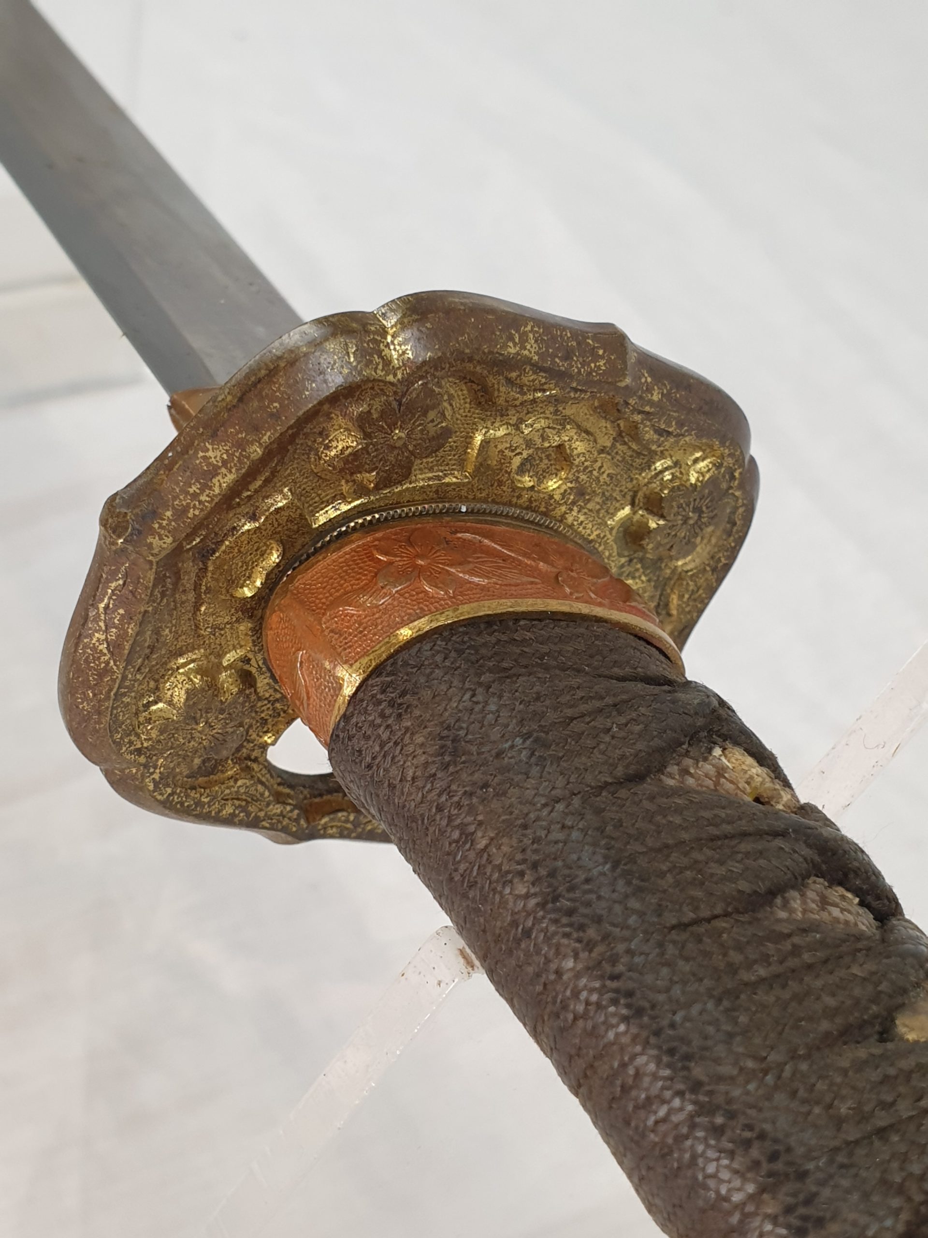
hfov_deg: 53.1
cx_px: 464
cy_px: 619
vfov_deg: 67.3
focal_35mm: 26
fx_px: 929
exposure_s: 1/100
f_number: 2.4
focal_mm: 4.3
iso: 80
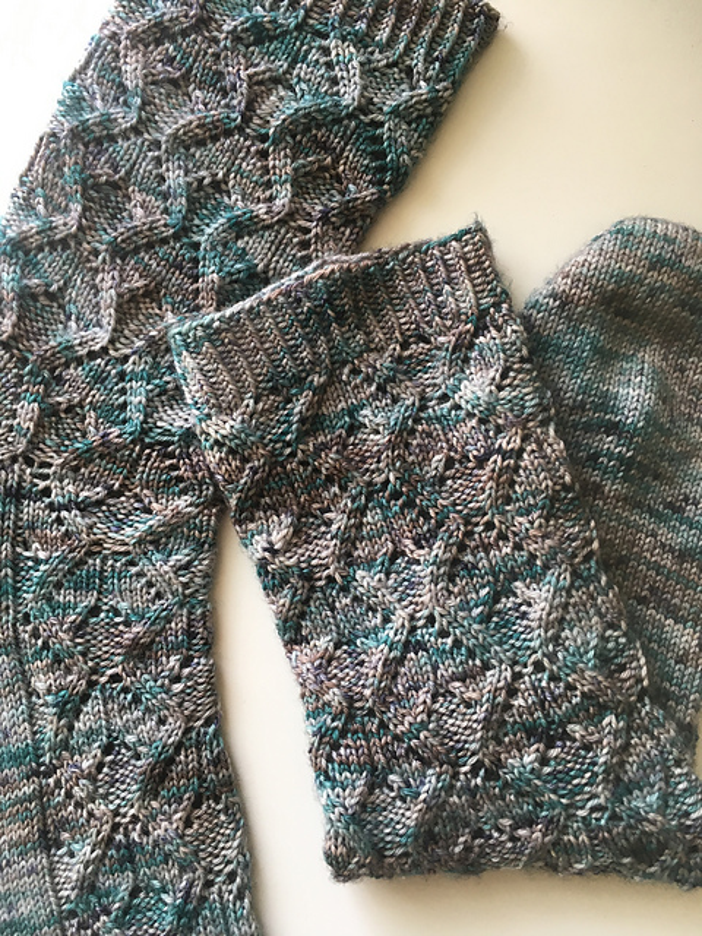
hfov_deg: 48.2
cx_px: 351
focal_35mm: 29
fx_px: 784
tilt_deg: -88.4
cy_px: 468
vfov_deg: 61.7
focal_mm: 4.15
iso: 25
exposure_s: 1/30
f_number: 2.2
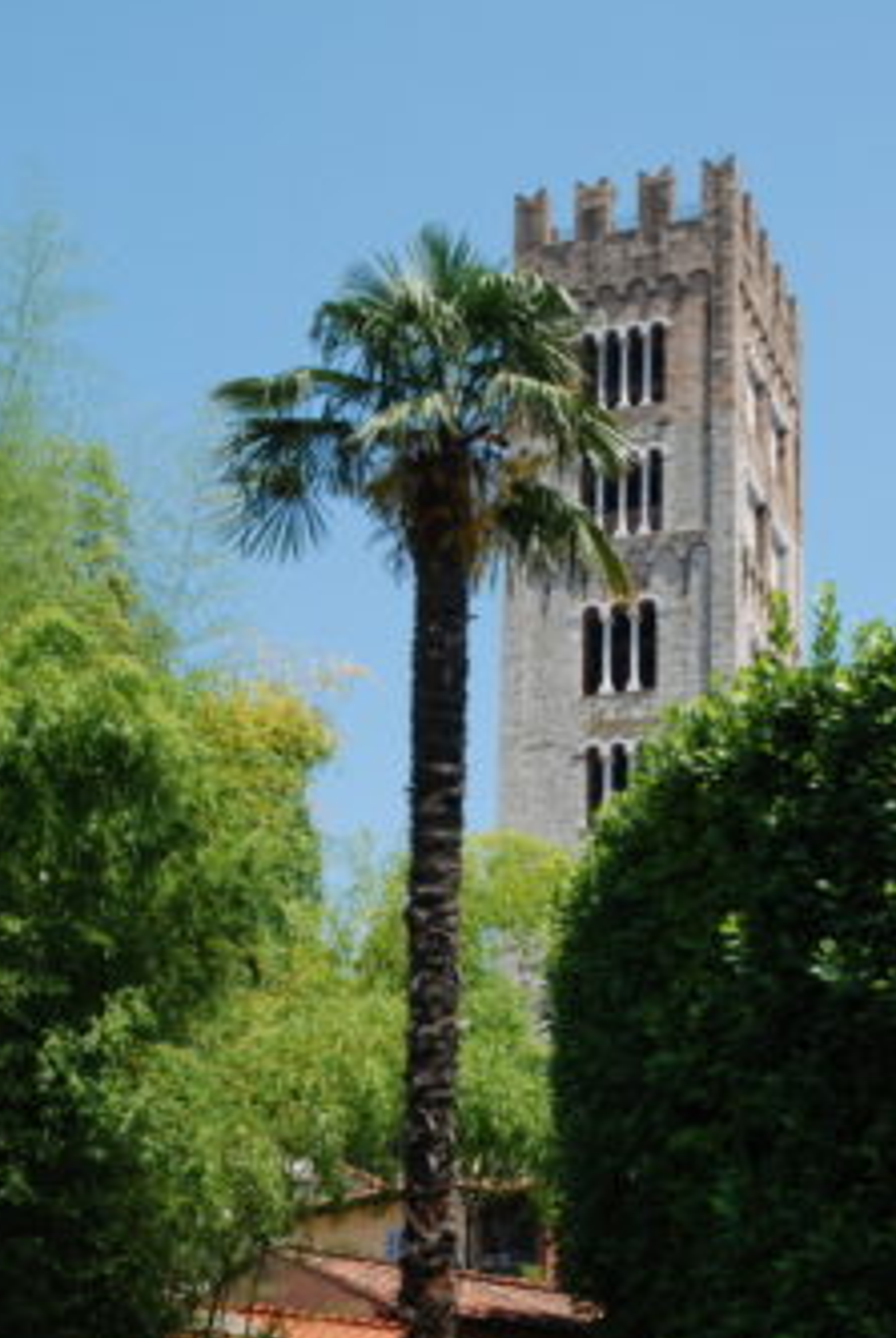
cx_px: 416
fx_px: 2261
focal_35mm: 61
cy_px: 892
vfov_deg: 32.7
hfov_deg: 22.4
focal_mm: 27
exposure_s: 1/40
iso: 100
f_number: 16
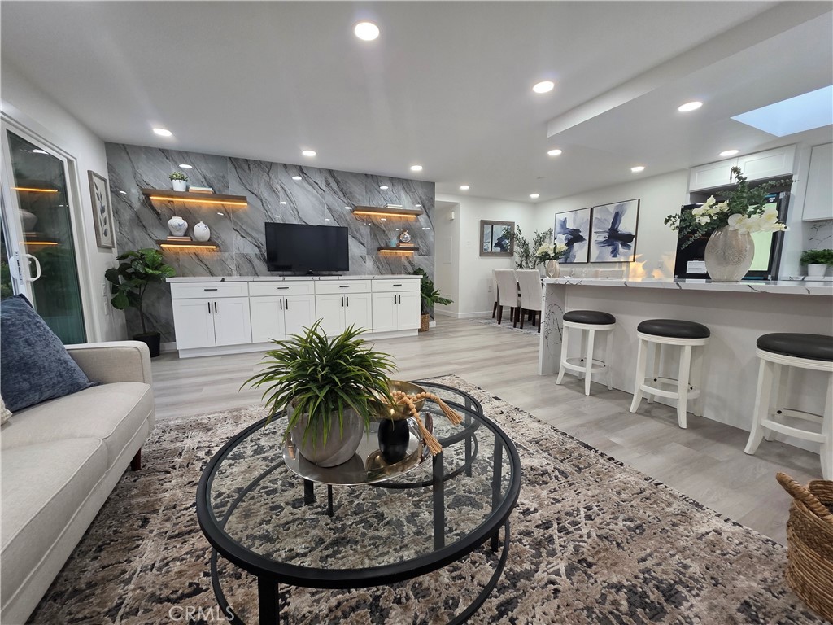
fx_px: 313
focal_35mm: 13
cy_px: 312
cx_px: 416
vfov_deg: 89.9
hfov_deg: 106.2
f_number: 1.9
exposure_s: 1/120
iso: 250
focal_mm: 2.2
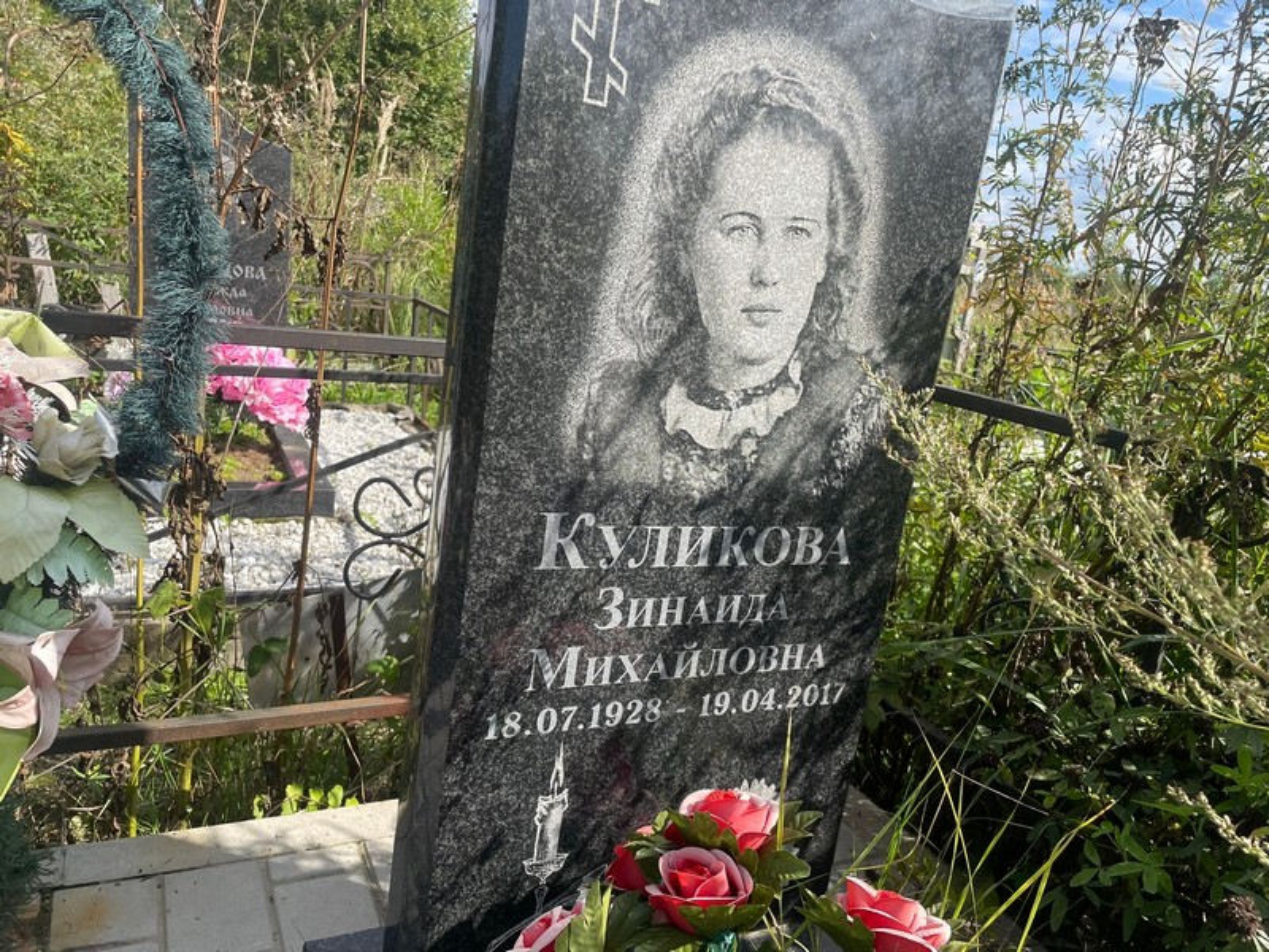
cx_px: 634
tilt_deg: -11.8
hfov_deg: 67.3
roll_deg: -7.1
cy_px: 476
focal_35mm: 26
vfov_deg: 53.1
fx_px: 953
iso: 32
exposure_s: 1/2959
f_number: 1.6
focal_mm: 4.2
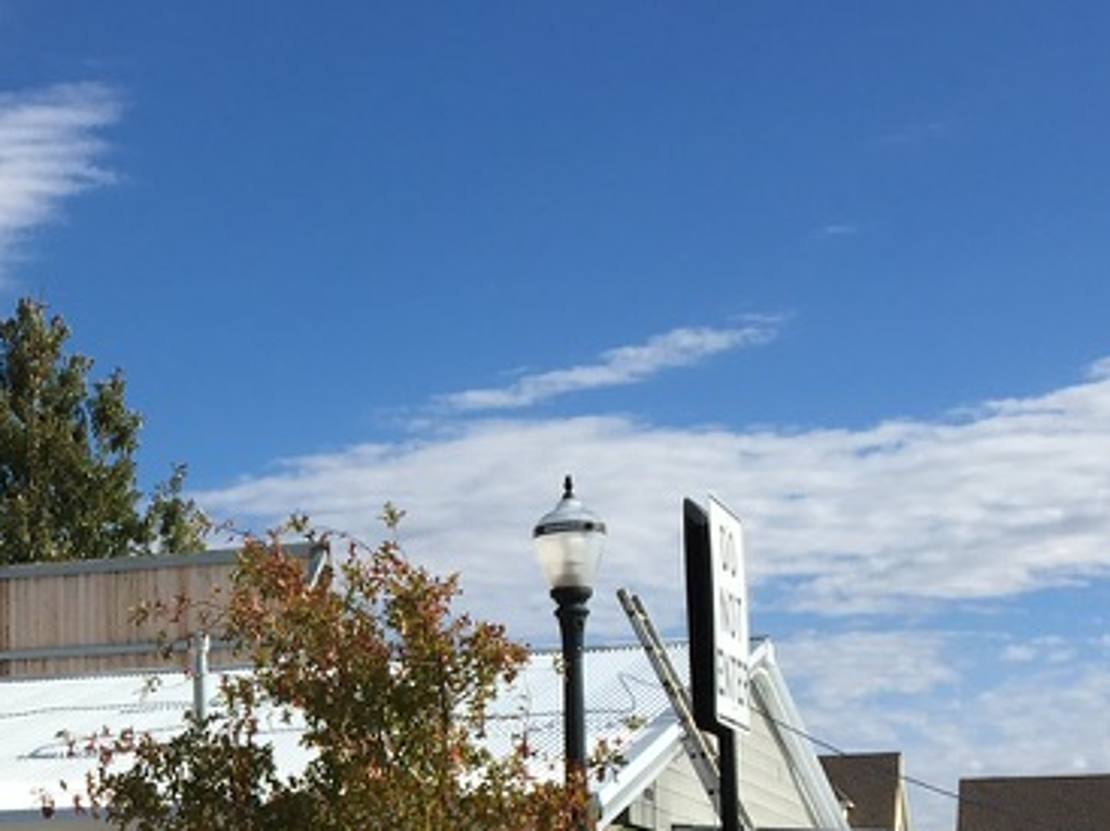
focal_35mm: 81
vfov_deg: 17.9
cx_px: -64
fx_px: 2597
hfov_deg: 22.9
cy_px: 774
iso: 25
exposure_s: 1/2653
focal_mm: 4.15
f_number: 2.2
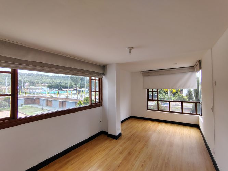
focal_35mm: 16
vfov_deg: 78.1
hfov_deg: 94.5
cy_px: 86
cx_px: 114
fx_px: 105
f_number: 2.2
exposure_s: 1/259
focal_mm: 2.13
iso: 100
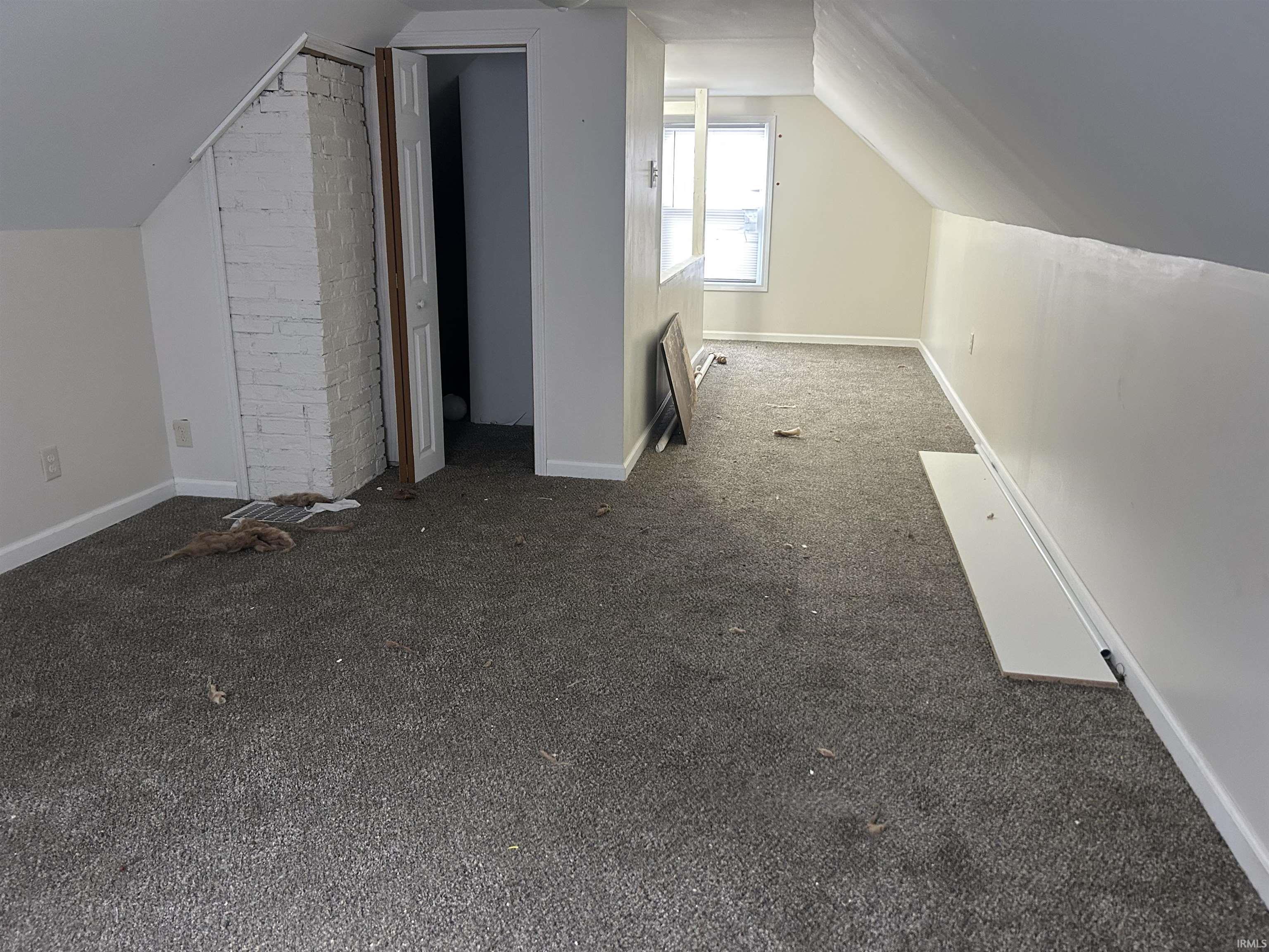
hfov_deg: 67.3
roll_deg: -0.9
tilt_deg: -16.5
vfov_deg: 53.1
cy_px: 476
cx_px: 634
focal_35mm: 26
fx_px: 953
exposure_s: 1/60
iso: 320
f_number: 1.5
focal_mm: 5.7
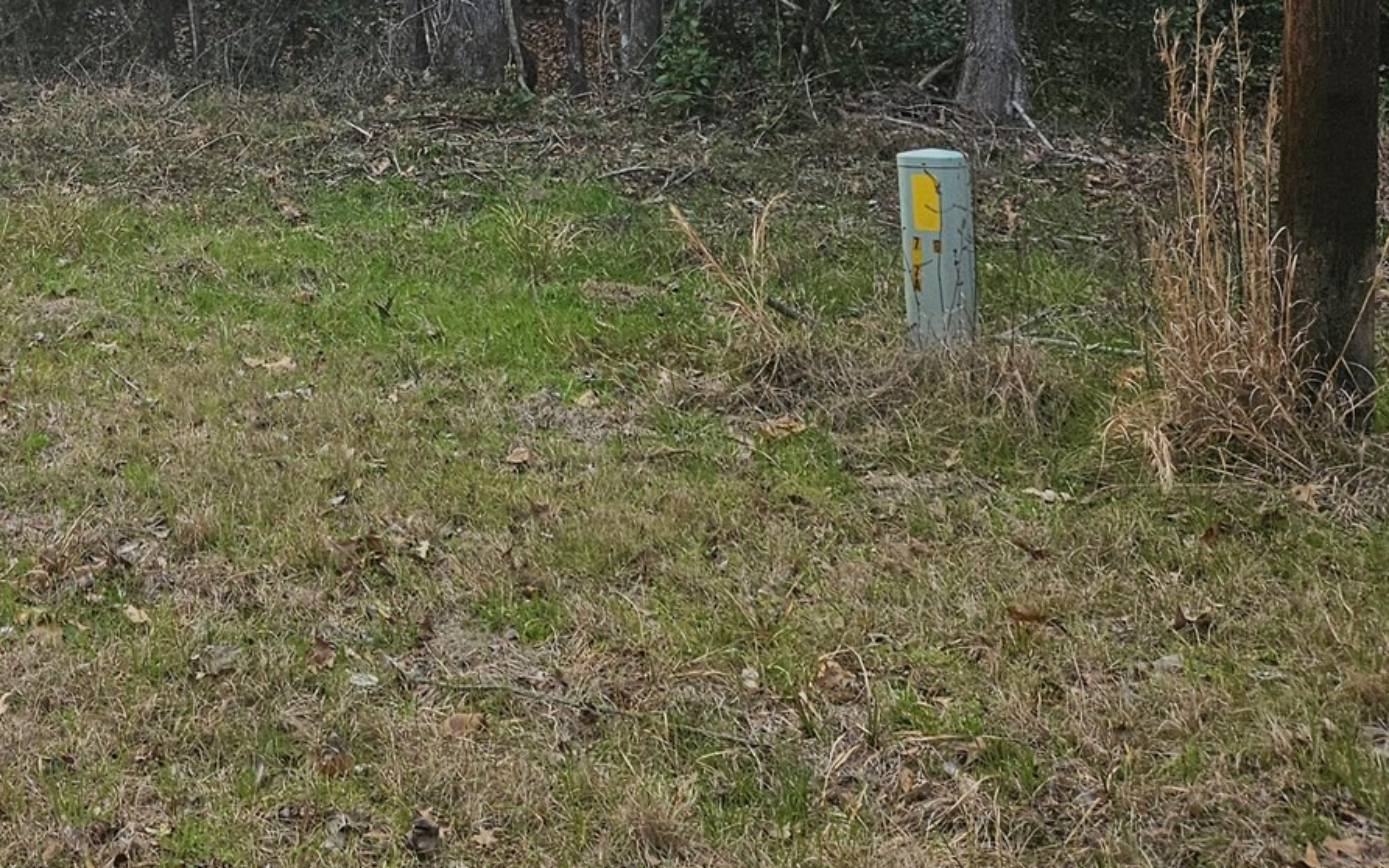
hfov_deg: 34.4
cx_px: 154
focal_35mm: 56
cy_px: -257
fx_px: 2119
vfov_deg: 21.0
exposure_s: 1/1108
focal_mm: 5.4
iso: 50
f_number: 1.8
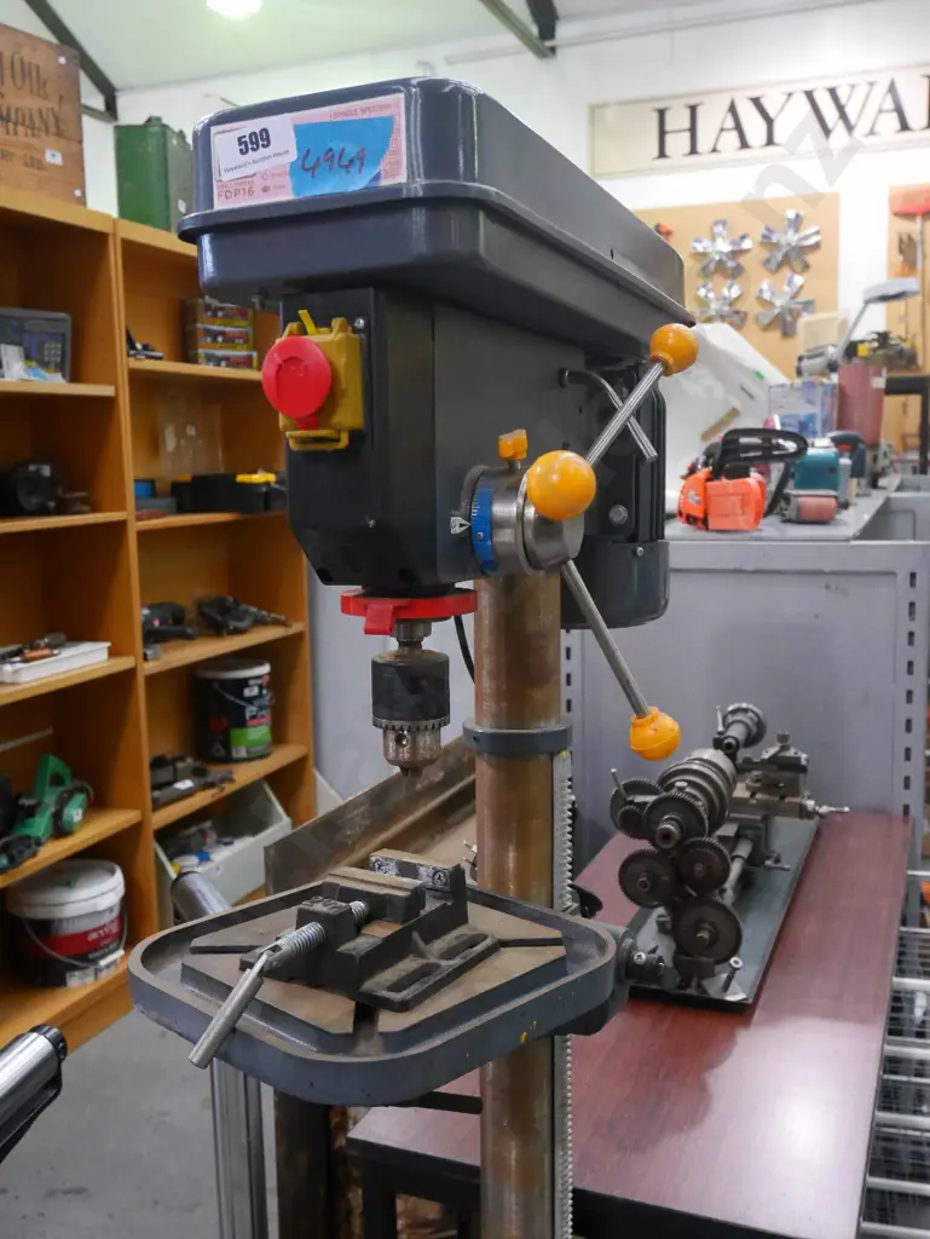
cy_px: 620
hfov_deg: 41.8
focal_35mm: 34
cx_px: 465
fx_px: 1217
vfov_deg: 53.9
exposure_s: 1/80
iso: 3200
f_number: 4
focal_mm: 17
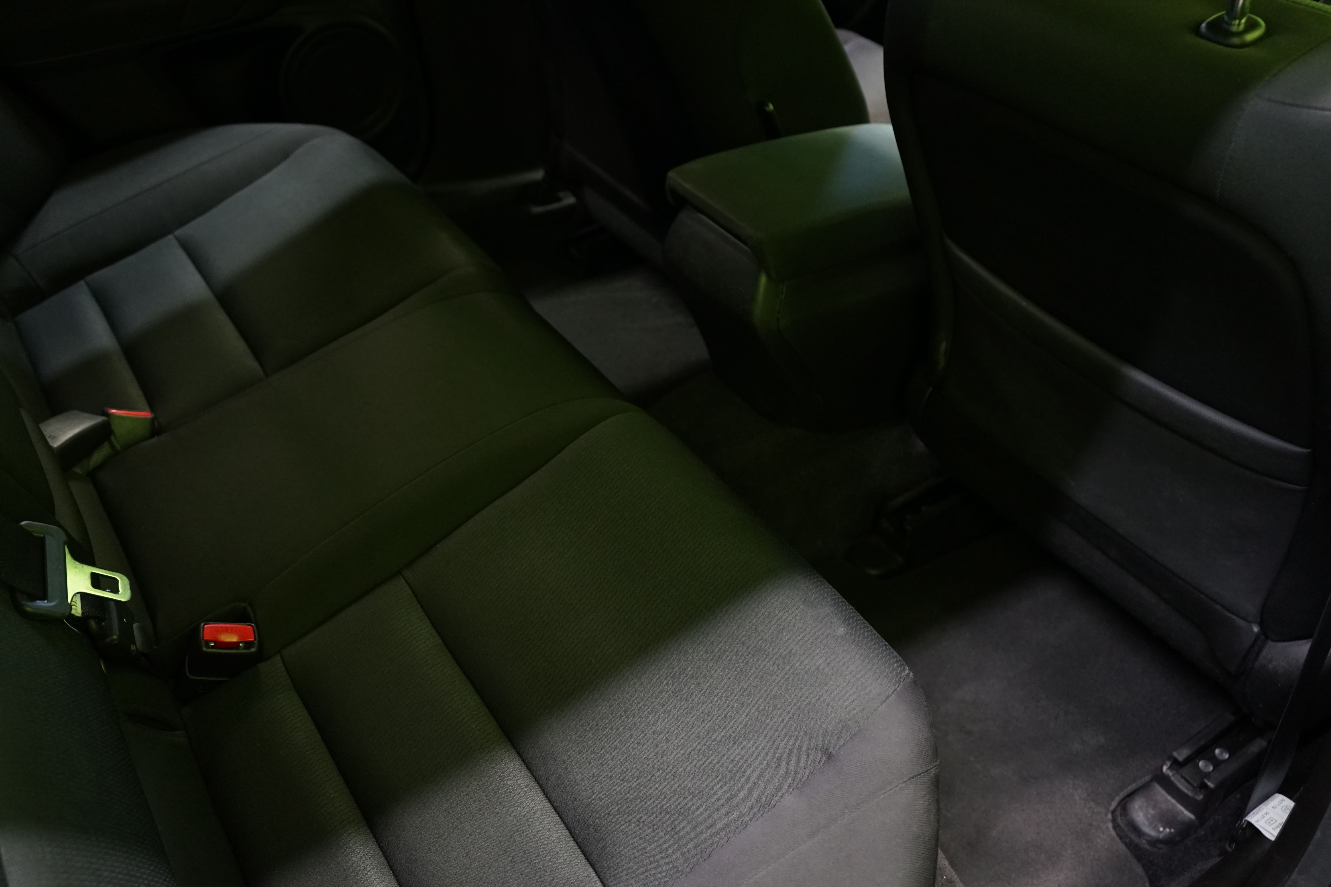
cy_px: 444
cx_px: 666
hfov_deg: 60.3
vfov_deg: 42.3
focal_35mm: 31
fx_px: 1146
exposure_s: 1/20
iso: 2000
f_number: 4
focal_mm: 31
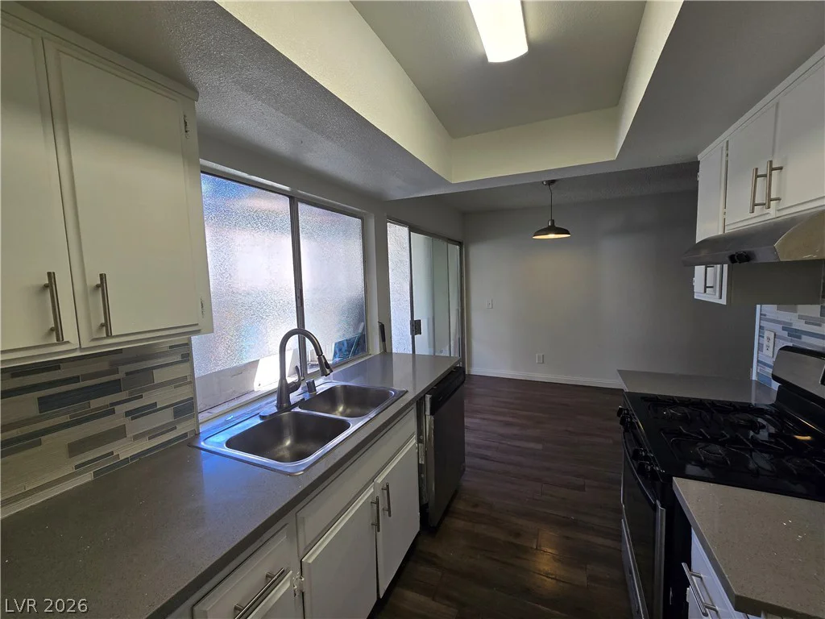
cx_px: 412
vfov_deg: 89.9
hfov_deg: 106.2
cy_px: 310
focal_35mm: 13
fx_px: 310
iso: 80
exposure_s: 1/120
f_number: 2.2
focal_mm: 2.2
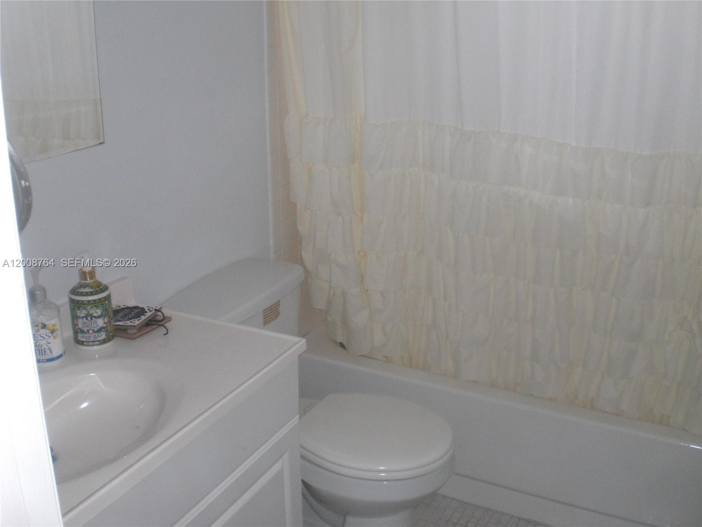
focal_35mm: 38
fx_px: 771
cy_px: 264
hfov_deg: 49.0
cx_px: 351
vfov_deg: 37.7
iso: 200
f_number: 3.1
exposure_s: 1/60
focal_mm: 6.3
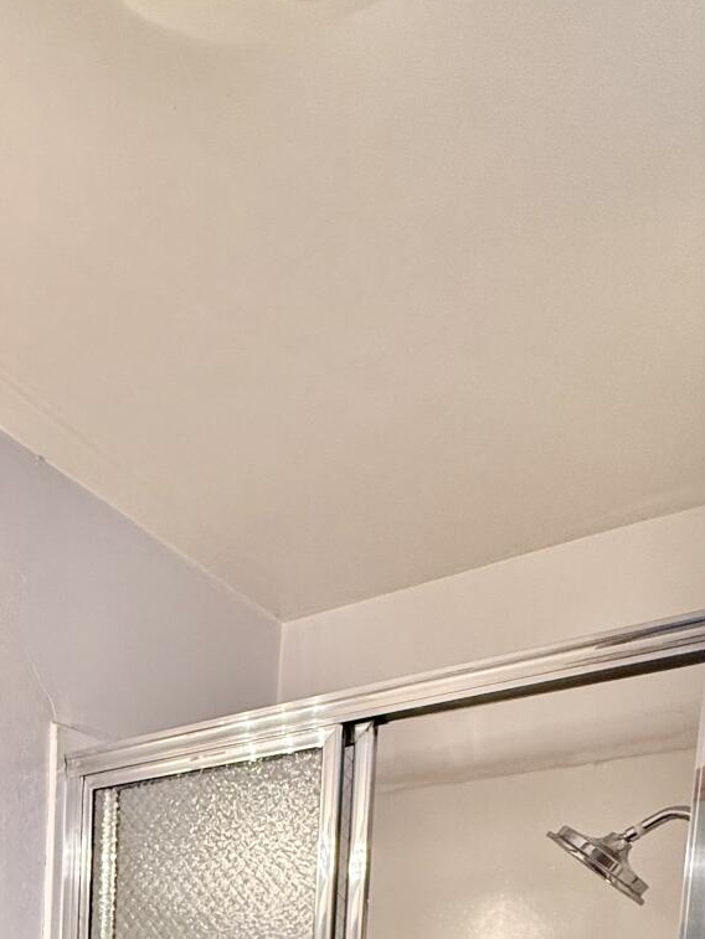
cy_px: 1149
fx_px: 1004
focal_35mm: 37
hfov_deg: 36.0
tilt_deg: -5.1
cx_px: 55
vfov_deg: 37.1
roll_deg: -3.0
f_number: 2.2
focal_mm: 2.22
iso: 250
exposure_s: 1/120
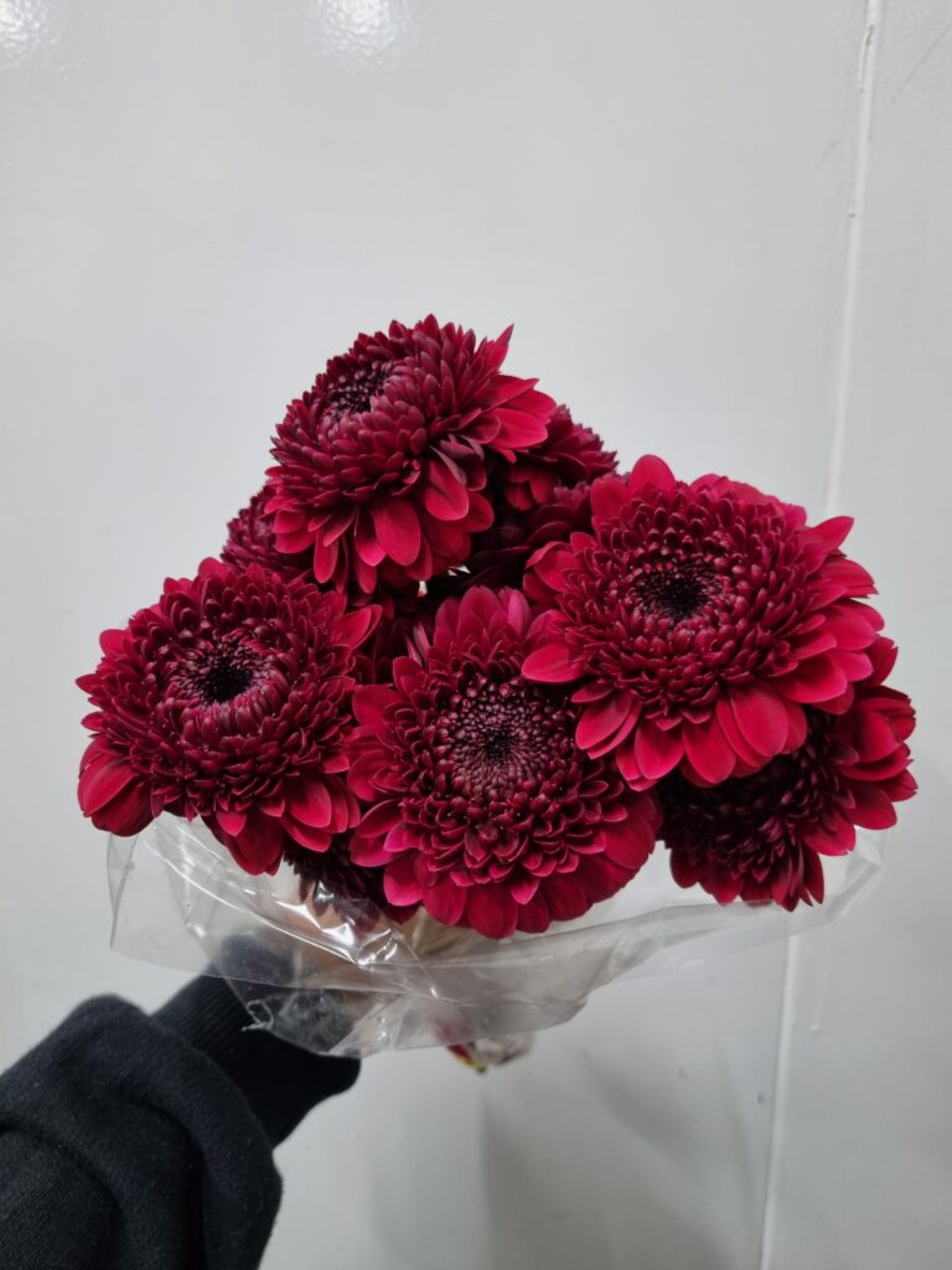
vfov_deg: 67.3
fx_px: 953
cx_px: 476
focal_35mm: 26
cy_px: 635
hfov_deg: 53.1
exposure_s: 1/40
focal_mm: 5.4
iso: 160
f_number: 1.8
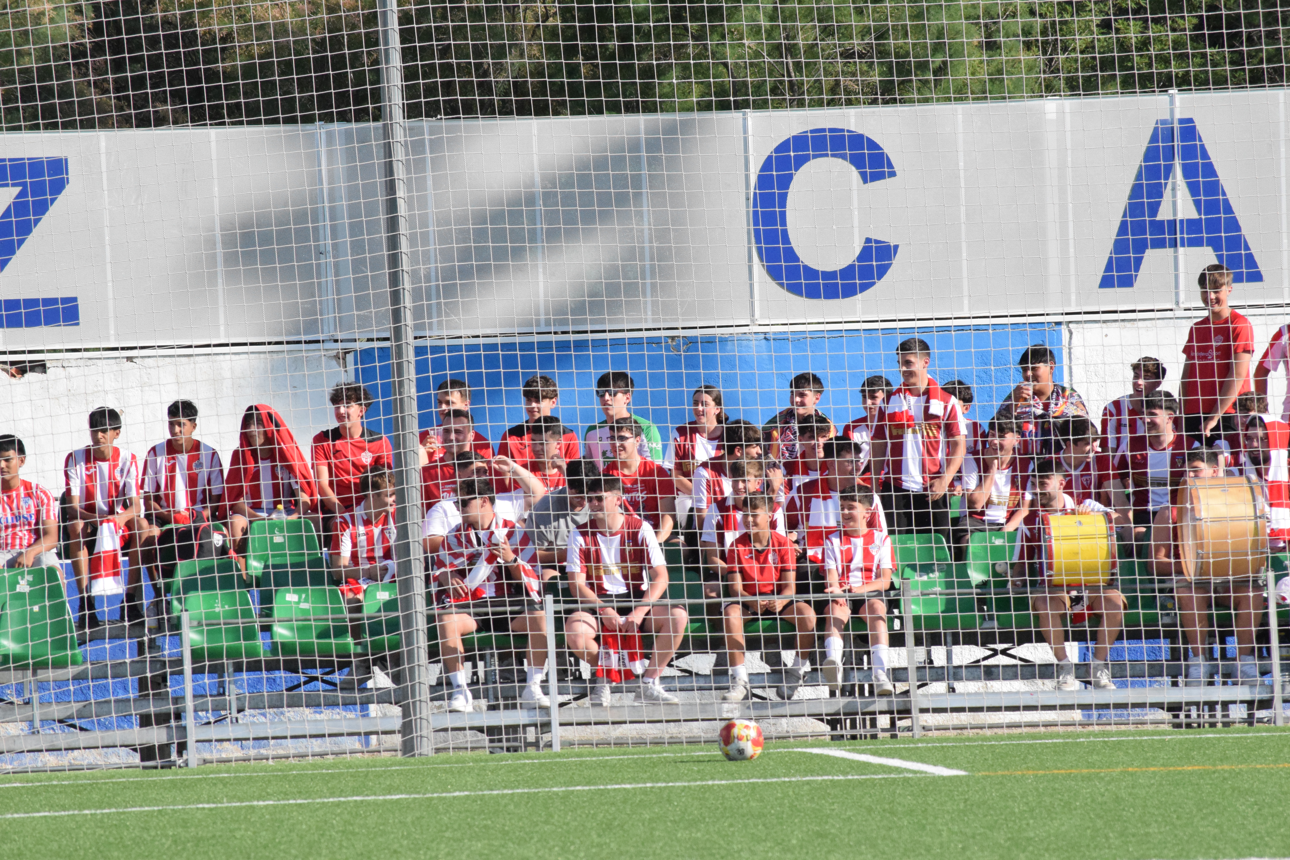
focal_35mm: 300
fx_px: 10749
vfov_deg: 4.6
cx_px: 645
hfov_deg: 6.9
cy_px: 430
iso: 3200
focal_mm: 200
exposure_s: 1/4000
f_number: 10
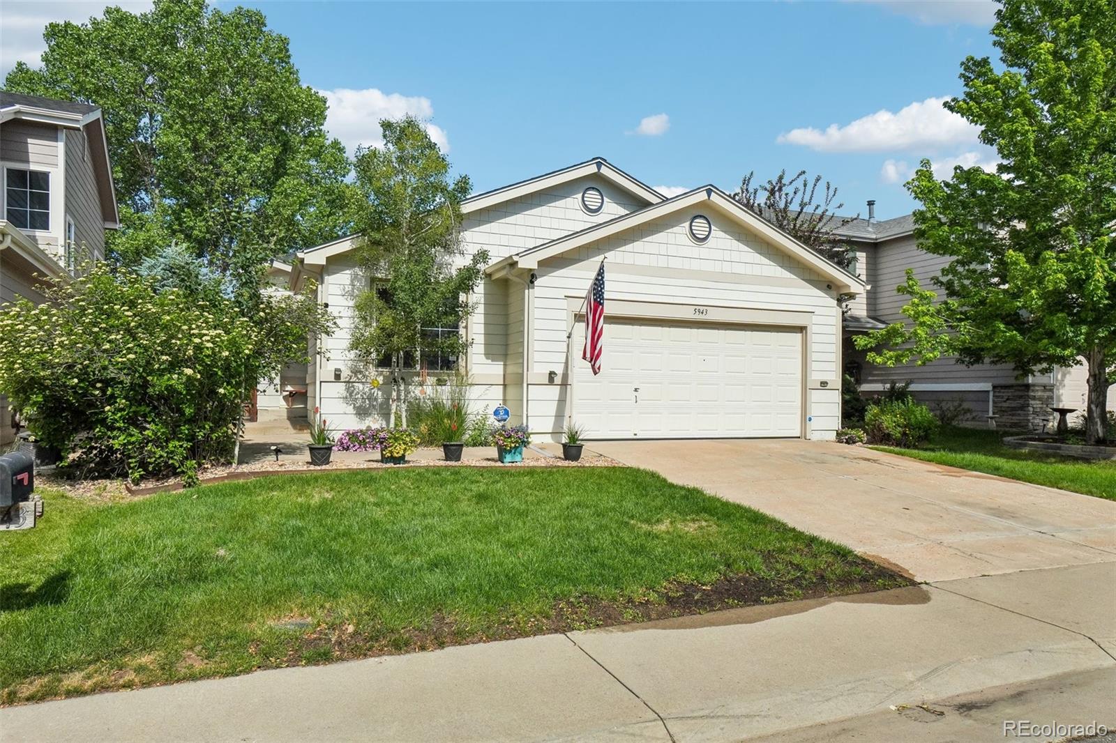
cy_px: 372
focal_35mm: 22
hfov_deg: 77.3
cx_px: 558
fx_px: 697
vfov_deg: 56.1
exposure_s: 1/2500
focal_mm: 15
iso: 400
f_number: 8
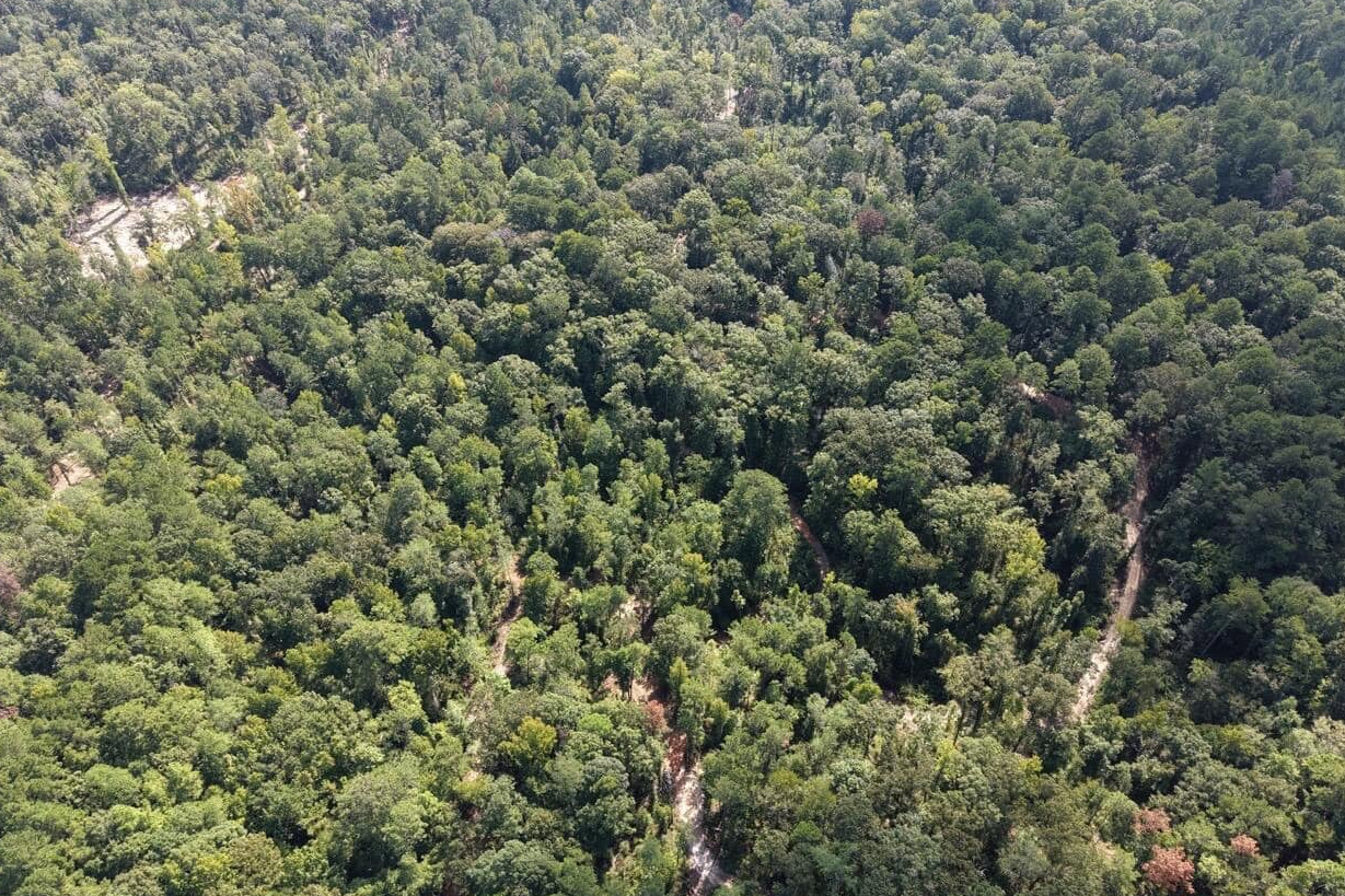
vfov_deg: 49.5
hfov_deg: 69.4
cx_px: 686
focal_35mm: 26
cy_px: 456
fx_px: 971
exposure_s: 1/800
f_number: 1.8
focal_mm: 8.7
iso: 100
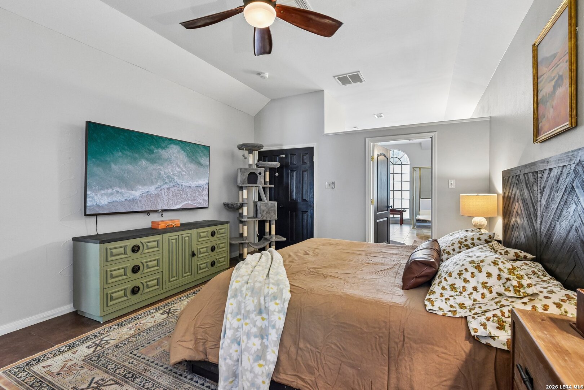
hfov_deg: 96.7
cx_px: 292
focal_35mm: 16
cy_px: 195
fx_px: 260
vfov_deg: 73.7
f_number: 8
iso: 4000
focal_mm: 16
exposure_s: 1/15
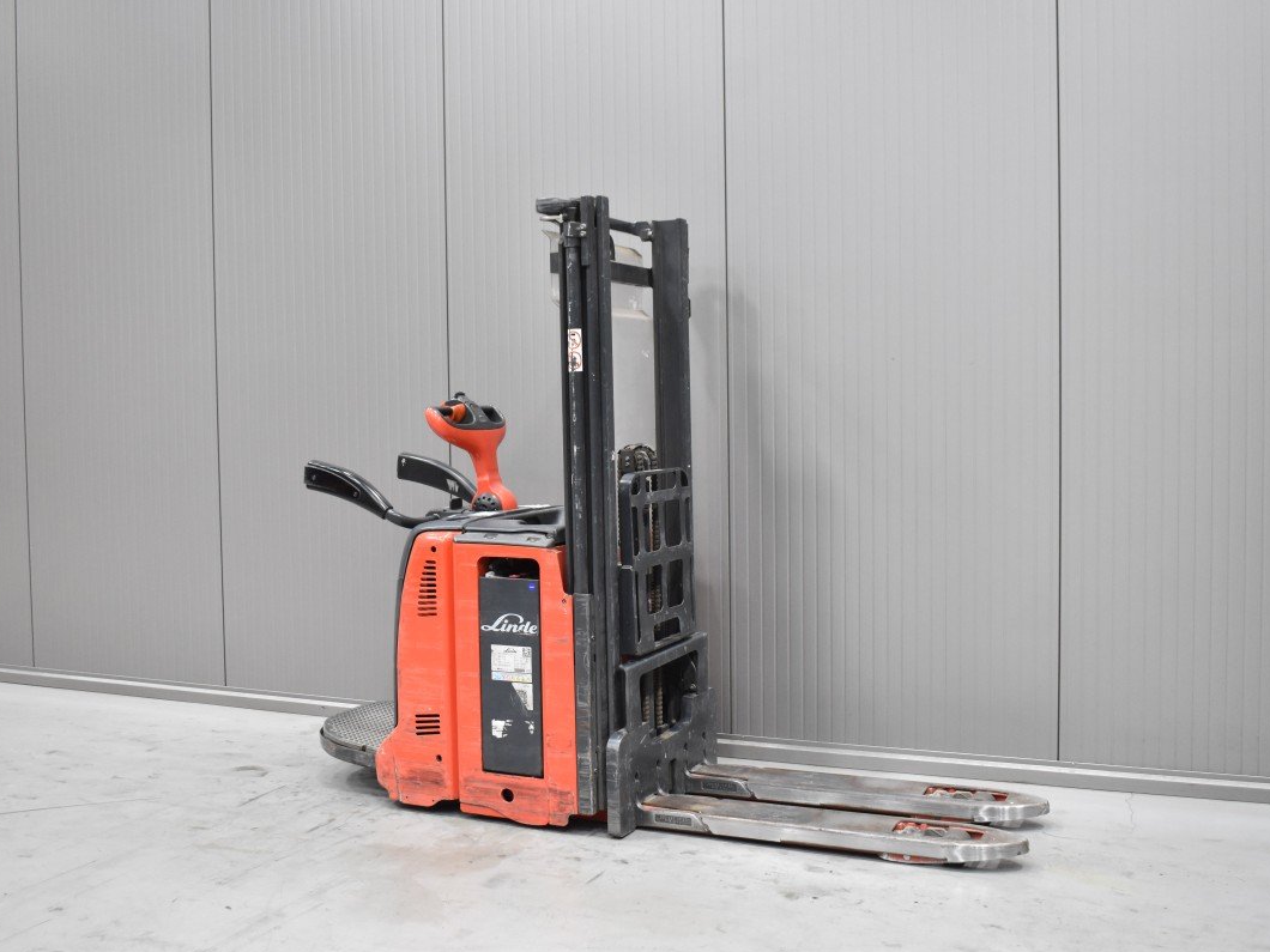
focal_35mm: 38
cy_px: 477
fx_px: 1377
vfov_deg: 38.1
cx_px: 624
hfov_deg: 49.5
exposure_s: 1/40
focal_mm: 23
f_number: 4.5
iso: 1600
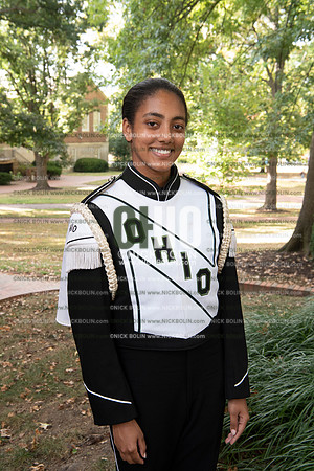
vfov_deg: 42.7
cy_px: 236
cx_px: 157
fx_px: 602
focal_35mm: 46
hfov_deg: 29.2
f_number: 8
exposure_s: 1/100
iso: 800
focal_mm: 46
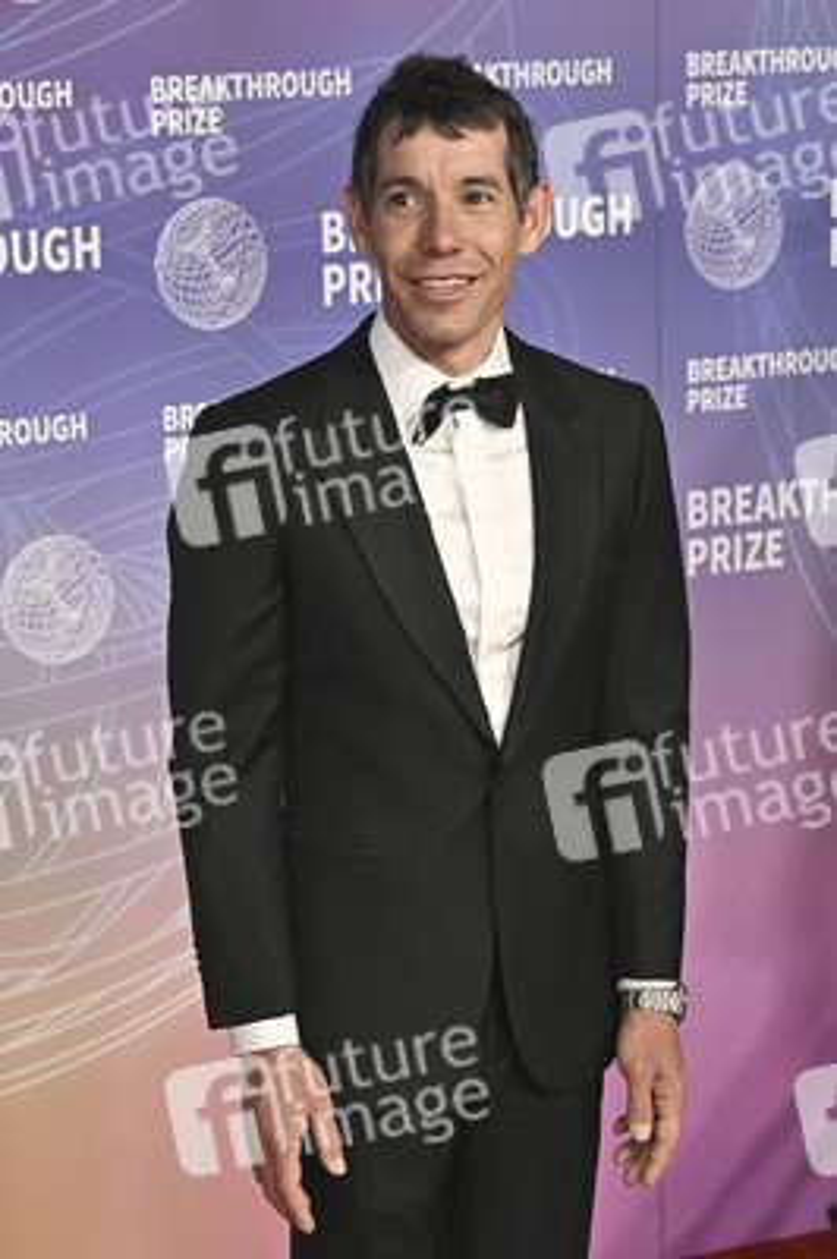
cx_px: 418
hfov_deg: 26.4
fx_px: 1782
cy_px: 630
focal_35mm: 51
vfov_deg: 38.9
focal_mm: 51
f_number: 4
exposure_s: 1/320
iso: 2000
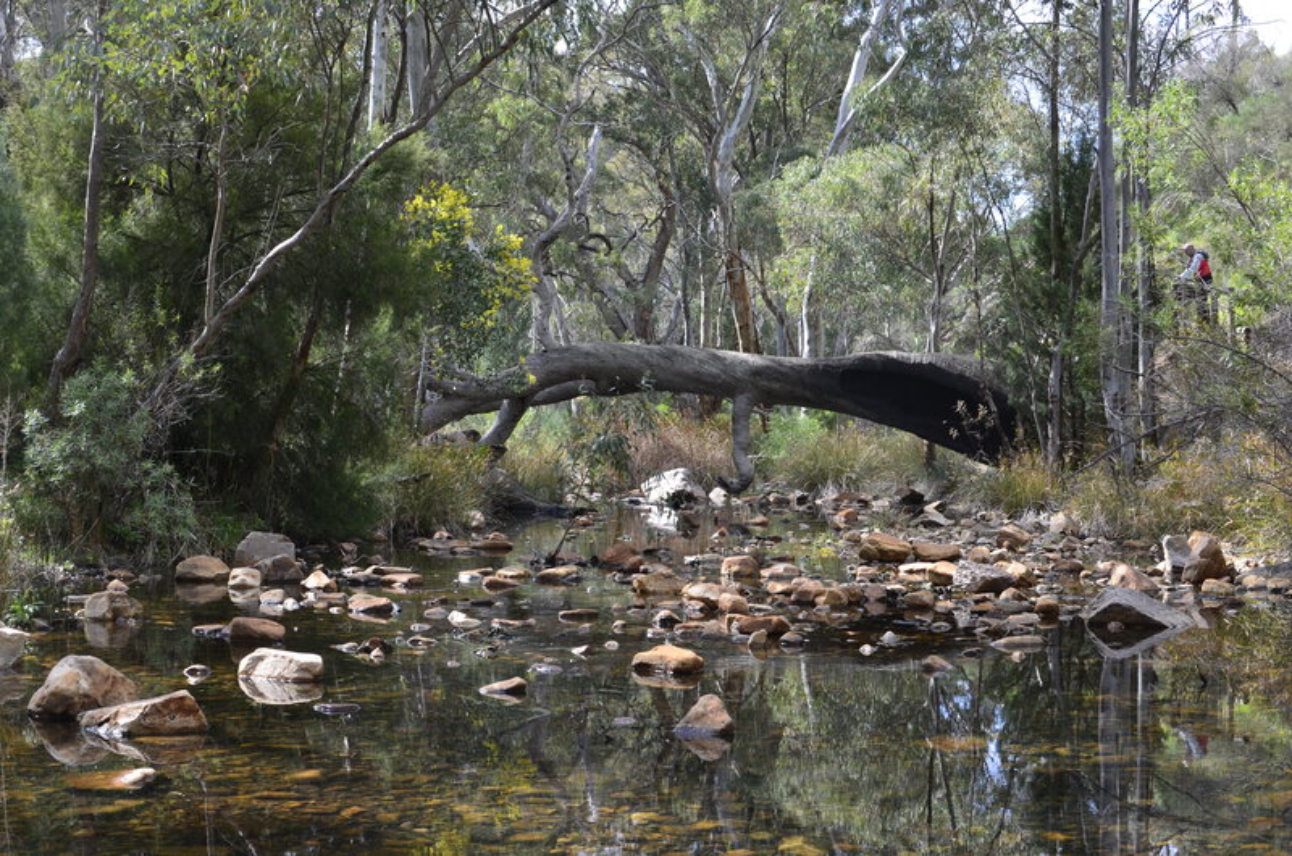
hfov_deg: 37.9
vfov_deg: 25.6
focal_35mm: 52
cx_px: 646
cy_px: 428
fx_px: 1880
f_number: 9
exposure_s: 1/125
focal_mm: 35
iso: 400
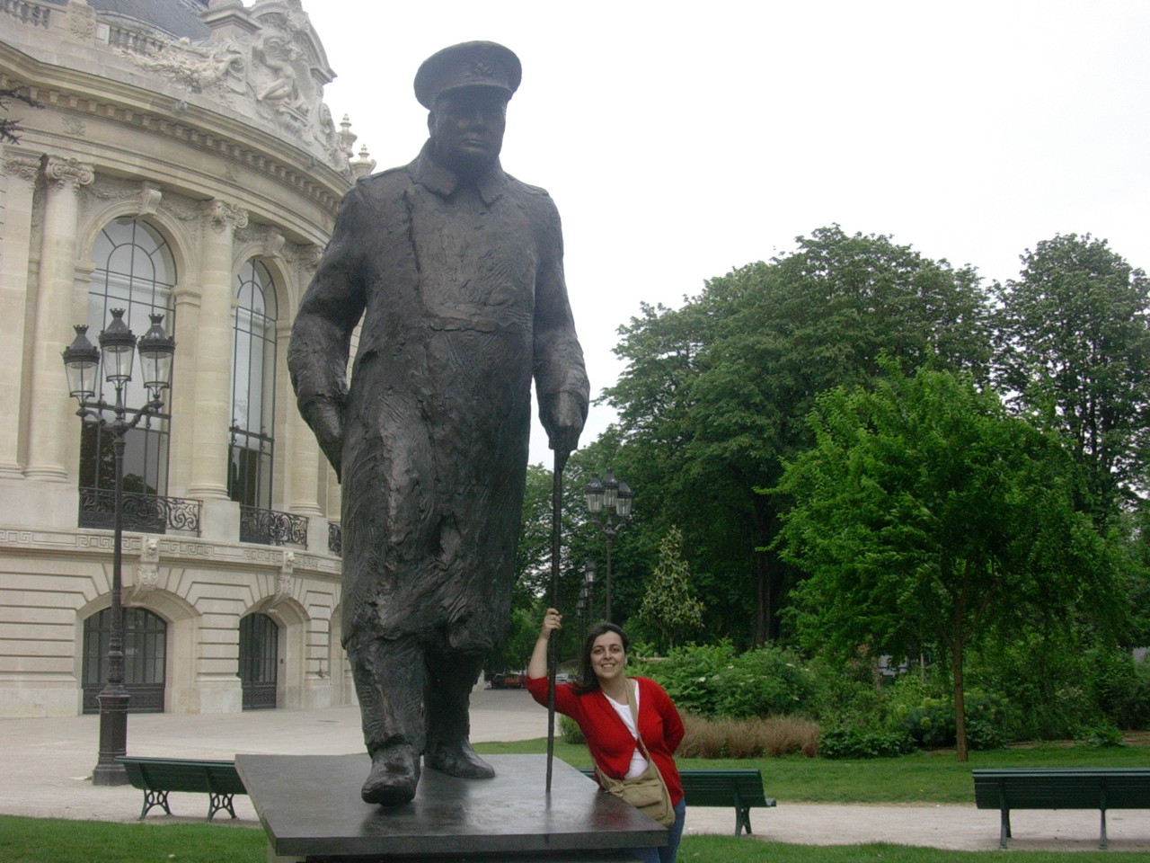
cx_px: 575
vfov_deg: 32.2
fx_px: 1495
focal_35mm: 45
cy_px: 432
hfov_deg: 42.1
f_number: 2.9
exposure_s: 1/296
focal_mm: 6.7
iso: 70
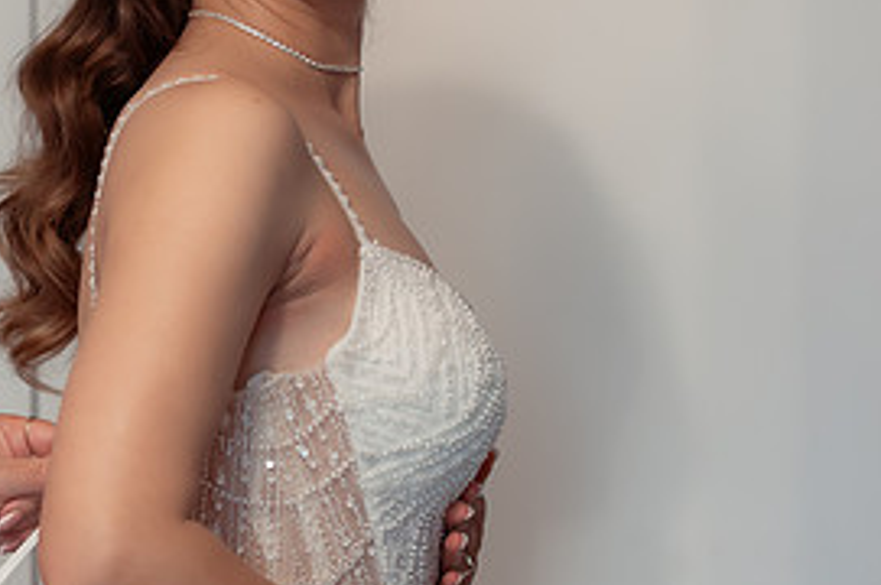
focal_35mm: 182
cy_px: 273
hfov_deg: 11.2
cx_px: 111
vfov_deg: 7.5
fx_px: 4449
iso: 1600
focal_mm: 85
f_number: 3.2
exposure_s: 1/250
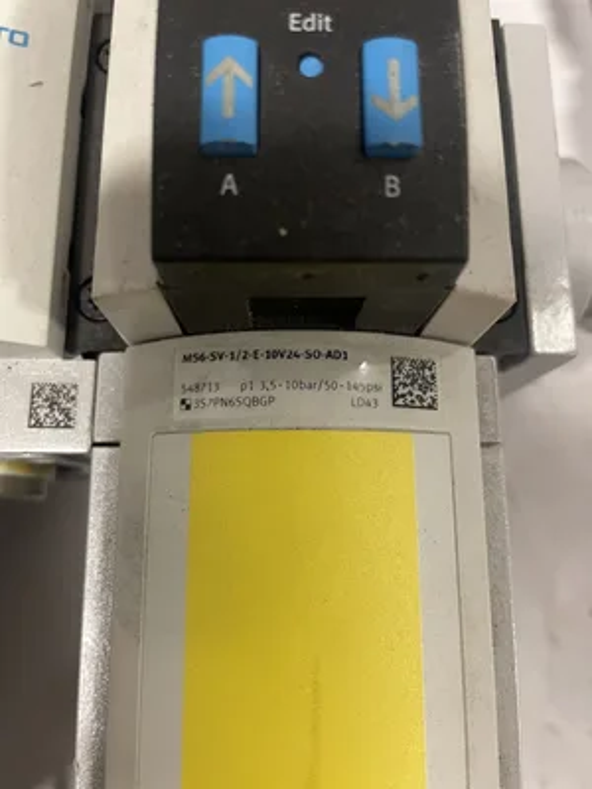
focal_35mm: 26
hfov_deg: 53.1
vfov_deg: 67.3
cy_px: 394
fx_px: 593
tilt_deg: -78.8
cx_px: 296
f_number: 1.6
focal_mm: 4.2
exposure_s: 1/60
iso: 400
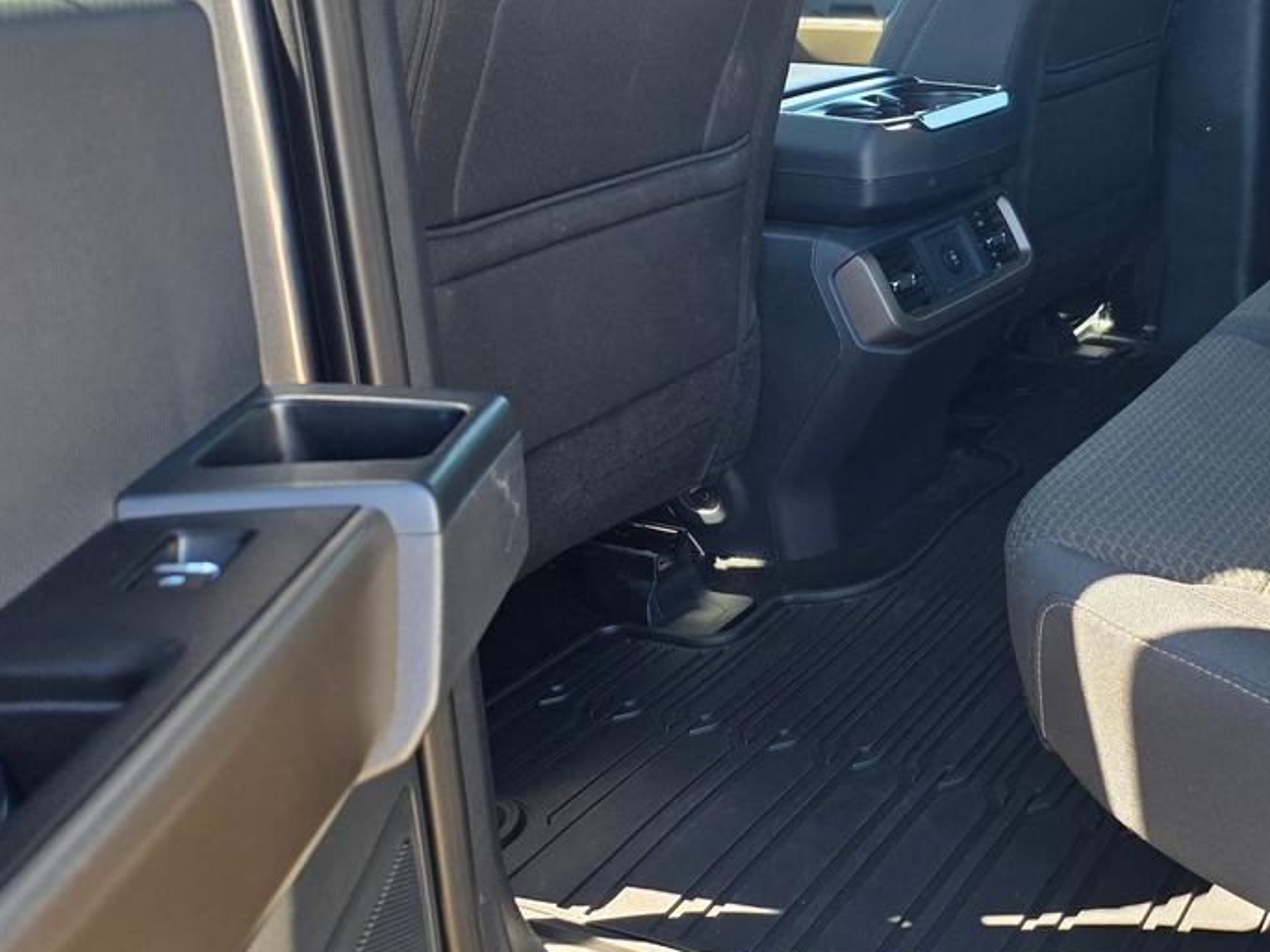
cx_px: 1120
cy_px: 384
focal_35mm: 43
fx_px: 1577
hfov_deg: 40.8
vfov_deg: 33.5
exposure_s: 1/180
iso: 64
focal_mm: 6.3
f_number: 1.7
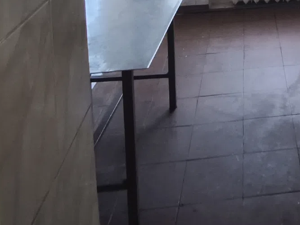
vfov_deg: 20.9
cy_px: -150
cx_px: 306
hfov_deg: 32.5
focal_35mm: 54
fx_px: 468
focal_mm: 1.91
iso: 500
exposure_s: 1/33.3
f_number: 2.2
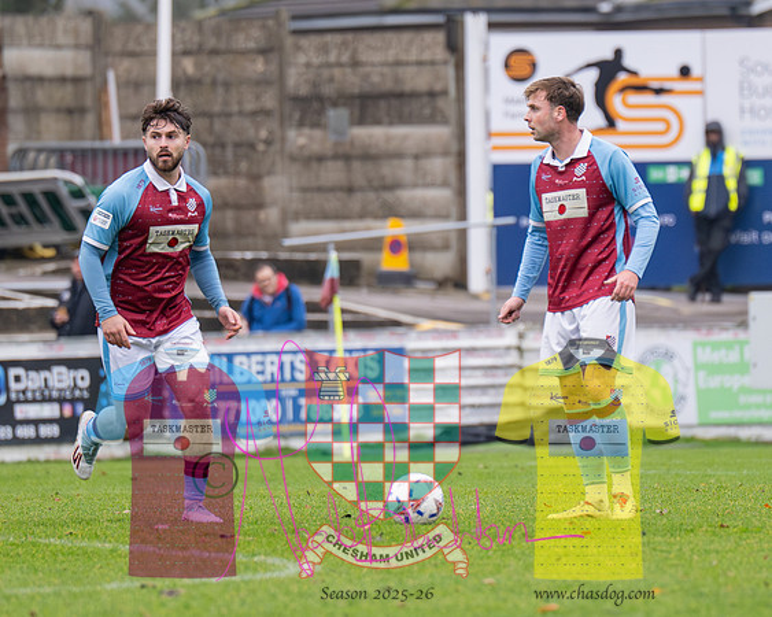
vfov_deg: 2.8
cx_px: 562
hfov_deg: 3.5
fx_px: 12551
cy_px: 246
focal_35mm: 550
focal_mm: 200
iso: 1600
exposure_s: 1/1000
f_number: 2.8
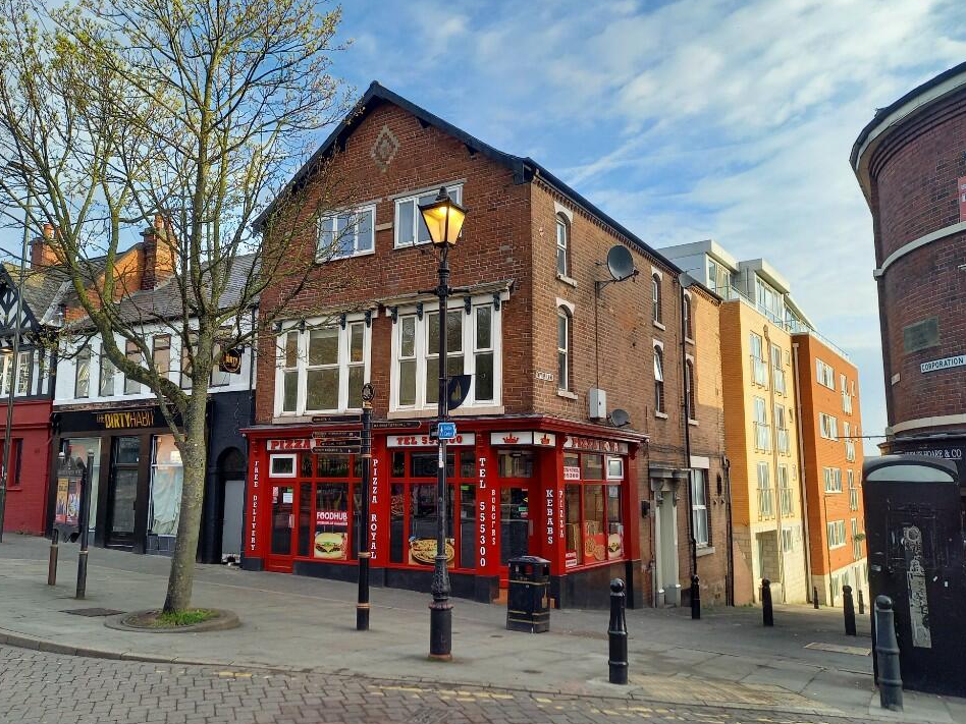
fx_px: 753
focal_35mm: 27
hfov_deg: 65.2
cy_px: 364
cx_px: 447
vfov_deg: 51.4
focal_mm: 4.65
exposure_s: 1/191
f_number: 1.8
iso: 50
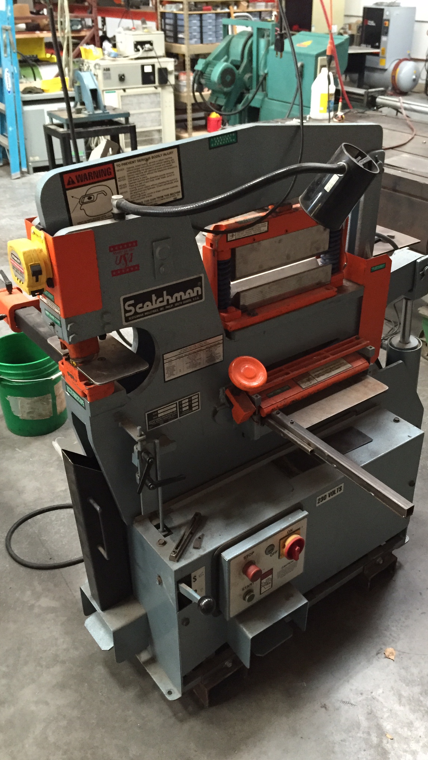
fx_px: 646
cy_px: 376
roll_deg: -0.3
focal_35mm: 32
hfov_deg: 36.6
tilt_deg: -31.0
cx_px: 239
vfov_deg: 61.0
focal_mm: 4.15
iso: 250
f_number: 2.2
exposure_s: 1/15
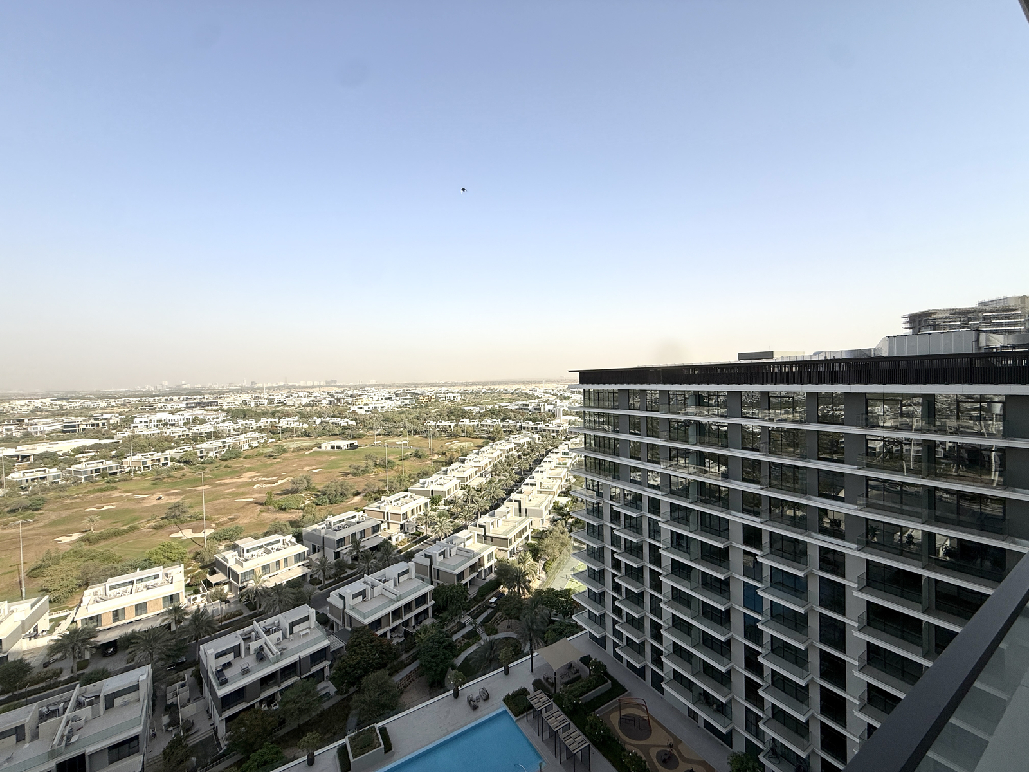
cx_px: 514
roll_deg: +0.8
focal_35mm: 14
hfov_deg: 102.1
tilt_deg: -0.9
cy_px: 386
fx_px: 416
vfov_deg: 85.7
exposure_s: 1/2410
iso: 50
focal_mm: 2.22
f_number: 2.2
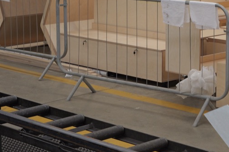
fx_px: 712
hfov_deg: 17.9
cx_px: 219
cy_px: -41
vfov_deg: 11.9
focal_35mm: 112
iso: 800
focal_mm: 35
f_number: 5
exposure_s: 1/250
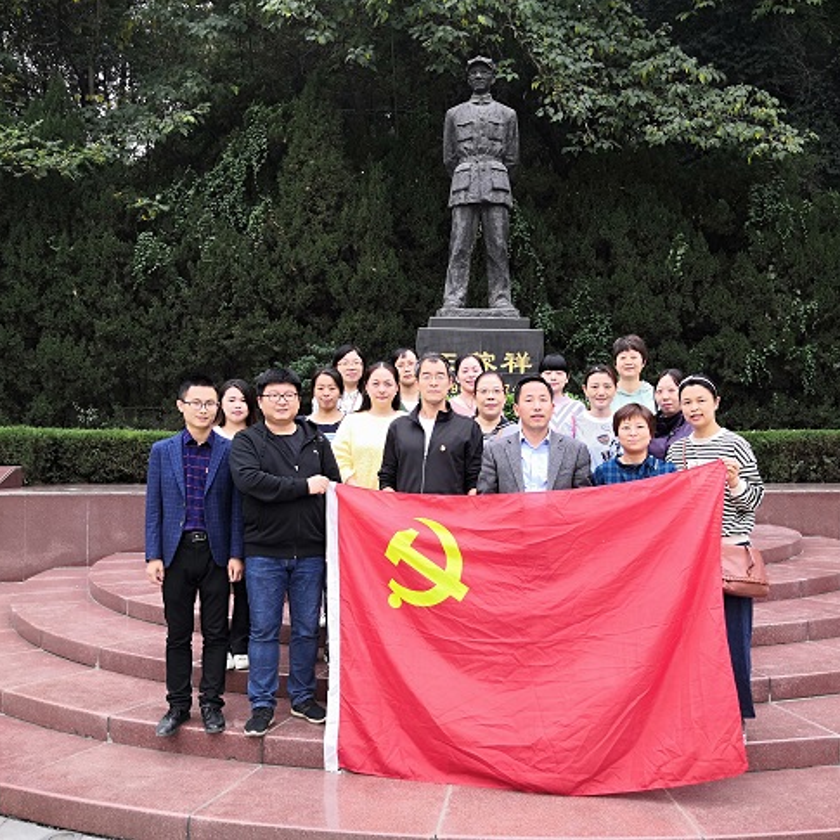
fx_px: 879
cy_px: 420
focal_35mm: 32
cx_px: 469
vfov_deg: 51.1
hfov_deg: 51.0
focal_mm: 3.95
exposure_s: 1/90
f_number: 1.8
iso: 64
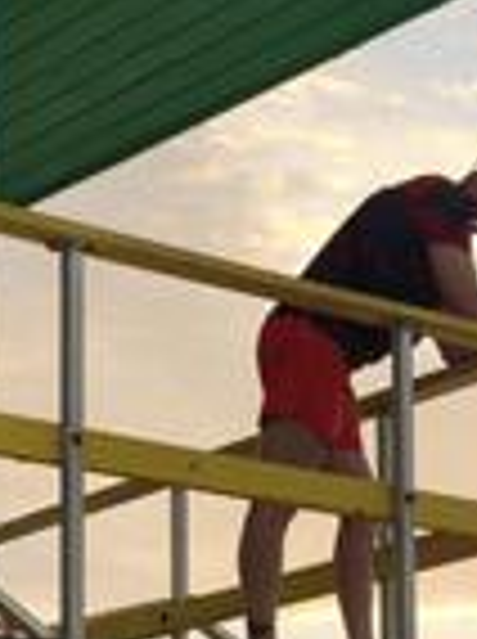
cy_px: 810
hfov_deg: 11.1
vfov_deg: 14.4
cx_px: 423
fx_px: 2433
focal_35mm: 132
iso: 50
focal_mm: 6.45
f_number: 1.62
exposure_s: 1/565
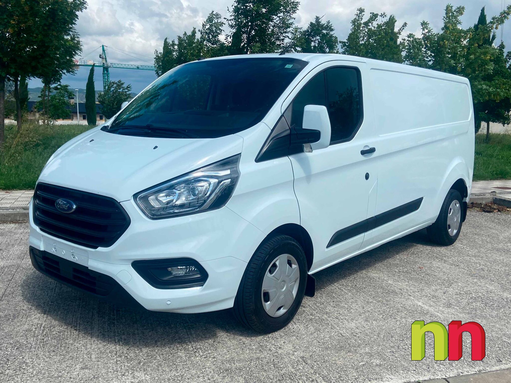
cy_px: 192
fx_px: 354
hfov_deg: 71.6
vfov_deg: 56.8
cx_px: 256
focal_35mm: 24
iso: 80
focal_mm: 6.86
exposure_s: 1/3200
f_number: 1.8
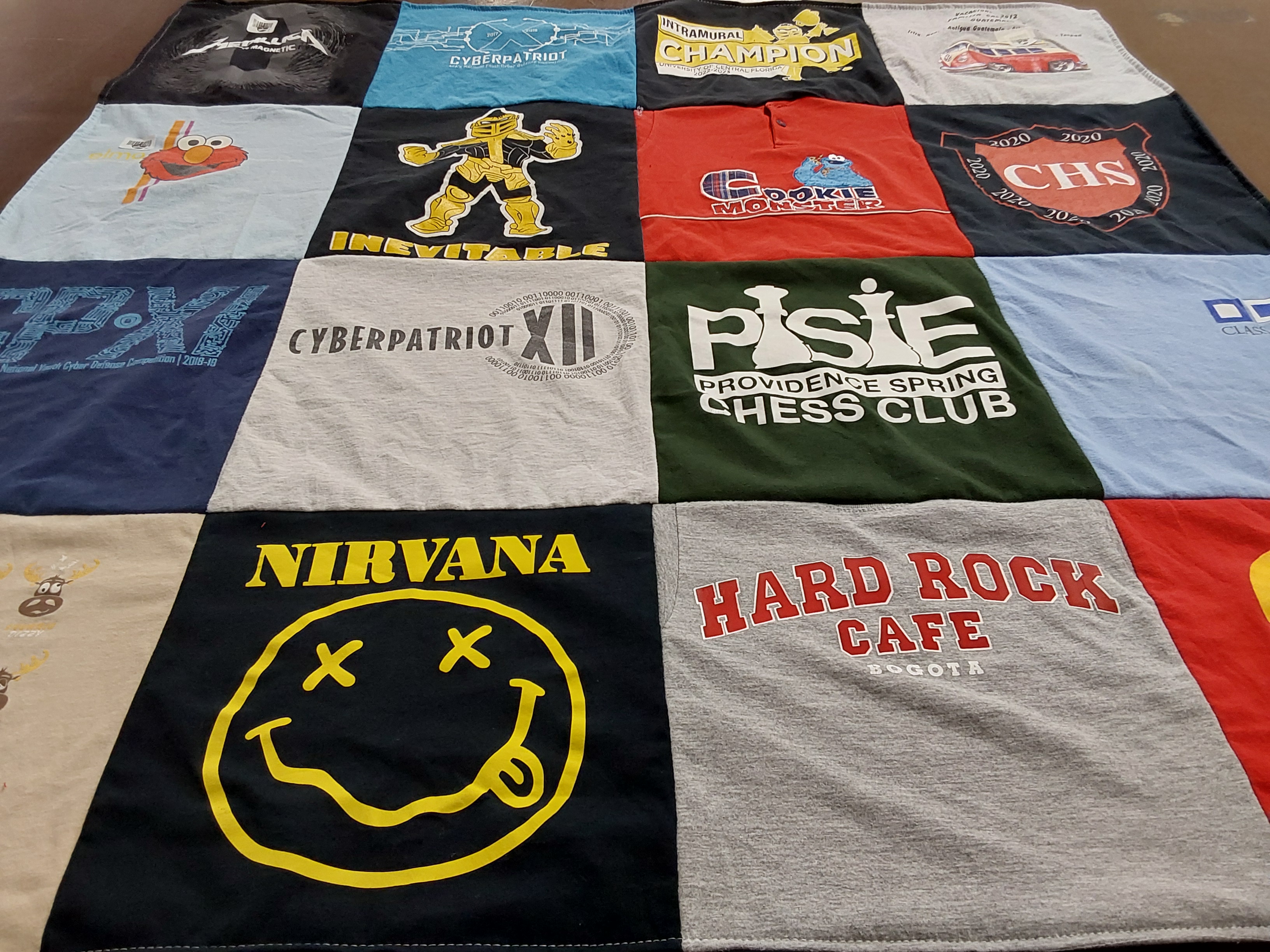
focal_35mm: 28
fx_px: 1027
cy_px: 476
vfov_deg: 49.7
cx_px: 635
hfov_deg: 63.4
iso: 100
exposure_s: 1/60
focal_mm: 2.91
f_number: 1.9
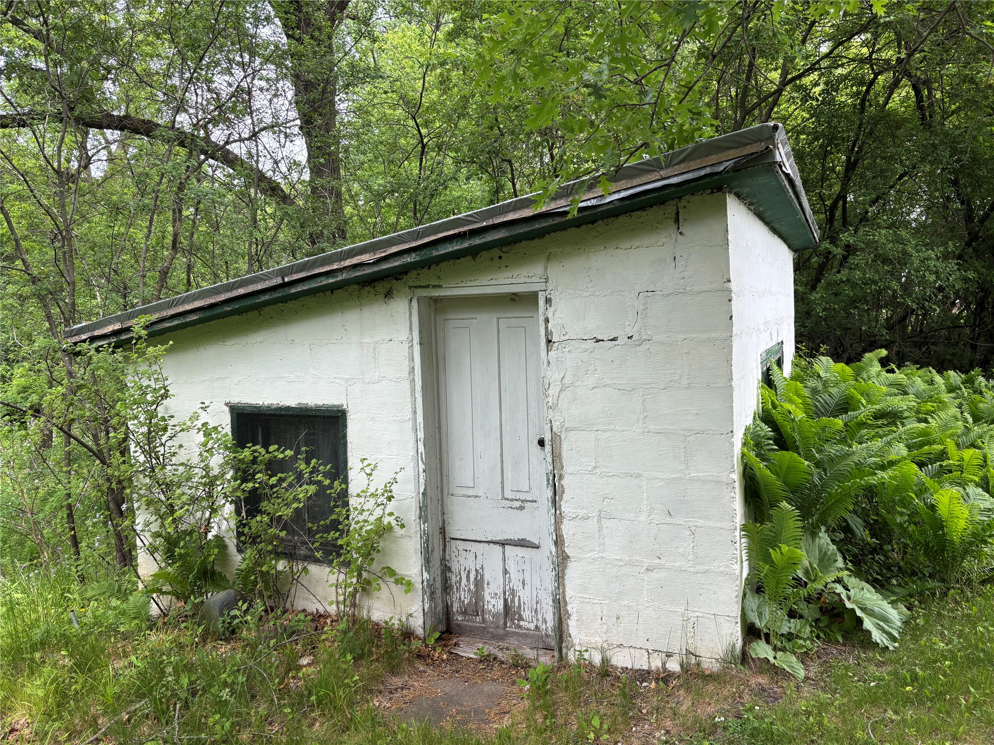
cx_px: 497
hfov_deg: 67.3
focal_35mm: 26
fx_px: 747
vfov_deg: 53.1
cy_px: 372
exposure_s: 1/539
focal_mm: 5.96
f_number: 1.6
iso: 50
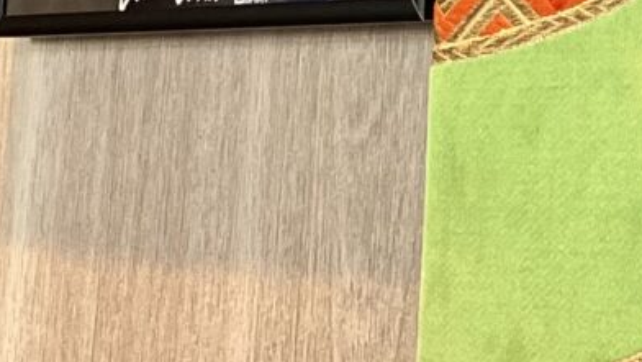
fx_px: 3389
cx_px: 768
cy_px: -606
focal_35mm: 199
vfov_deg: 5.8
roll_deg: -3.1
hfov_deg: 10.6
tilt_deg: +13.6
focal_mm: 3.99
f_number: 1.8
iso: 64
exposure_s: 1/120
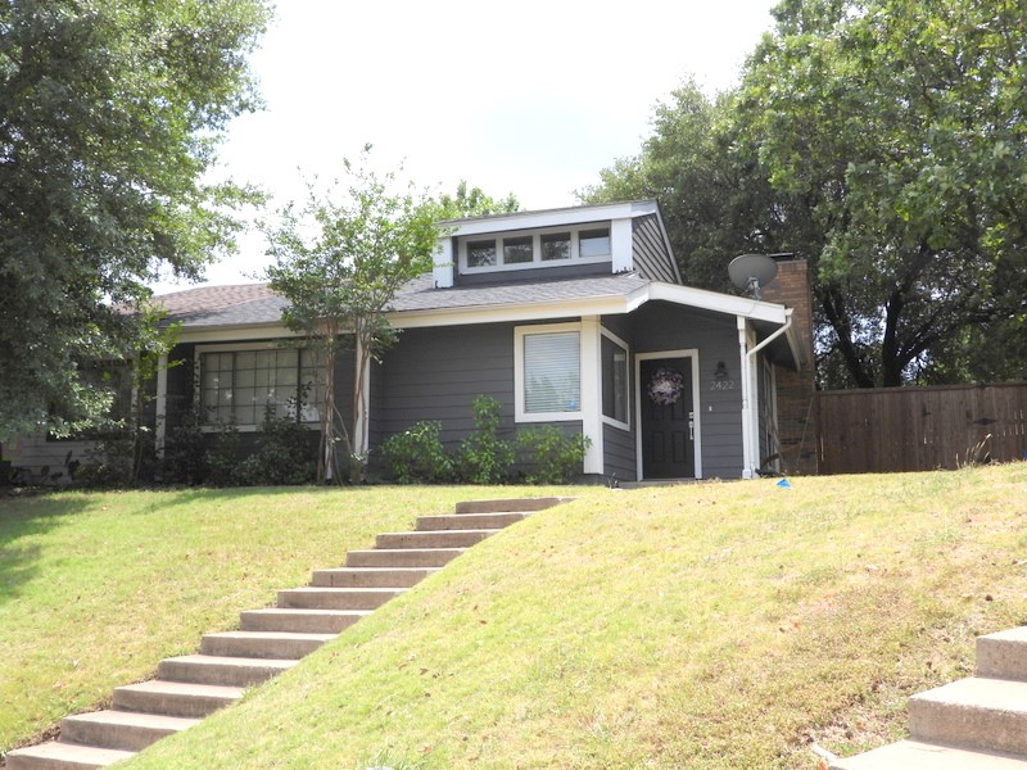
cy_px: 385
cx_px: 514
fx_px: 1038
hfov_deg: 52.6
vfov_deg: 40.7
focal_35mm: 35
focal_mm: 6.3
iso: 100
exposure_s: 1/1250
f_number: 3.2
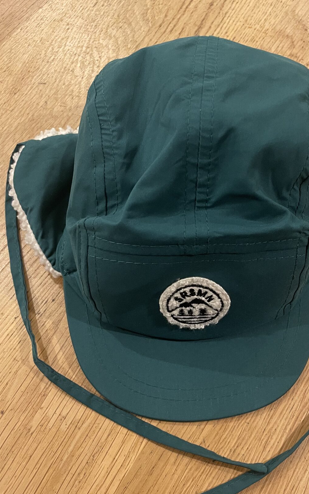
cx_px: 209
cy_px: 299
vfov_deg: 54.9
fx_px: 472
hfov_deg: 35.9
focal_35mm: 35
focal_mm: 4.2
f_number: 1.6
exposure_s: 1/40
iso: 500
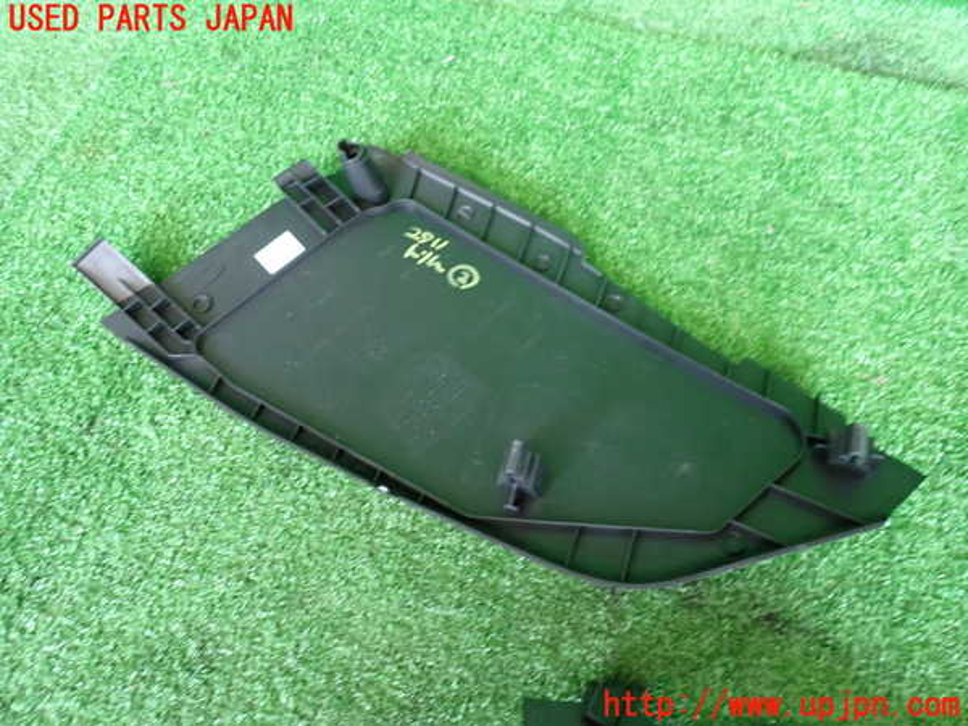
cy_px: 363
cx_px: 484
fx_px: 839
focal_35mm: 30
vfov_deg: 46.8
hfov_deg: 60.0
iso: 500
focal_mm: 5.4
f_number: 2.3
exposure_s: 1/30
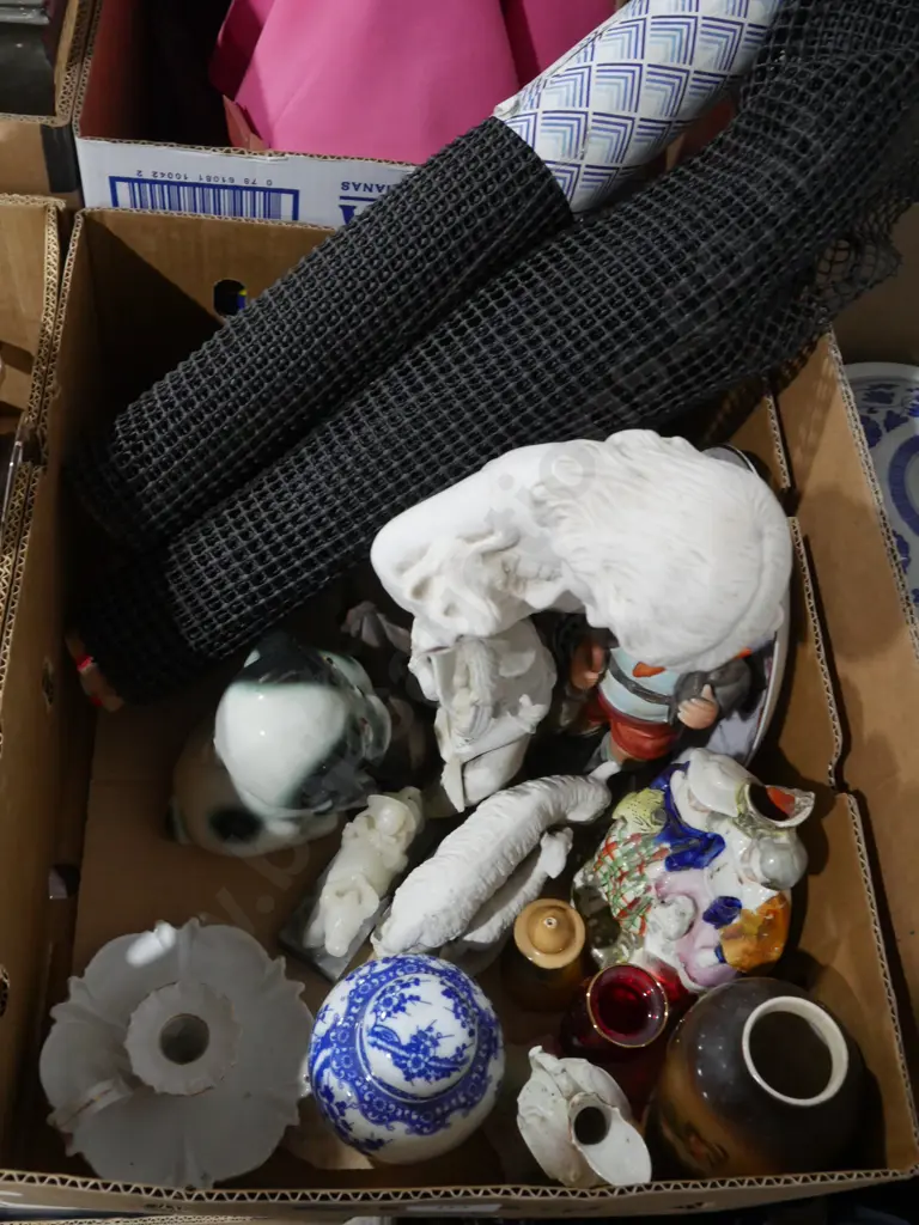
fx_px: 1204
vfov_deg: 54.0
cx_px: 460
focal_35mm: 34
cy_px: 612
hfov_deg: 41.8
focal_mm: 17
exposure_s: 1/60
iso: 2000
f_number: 5.6
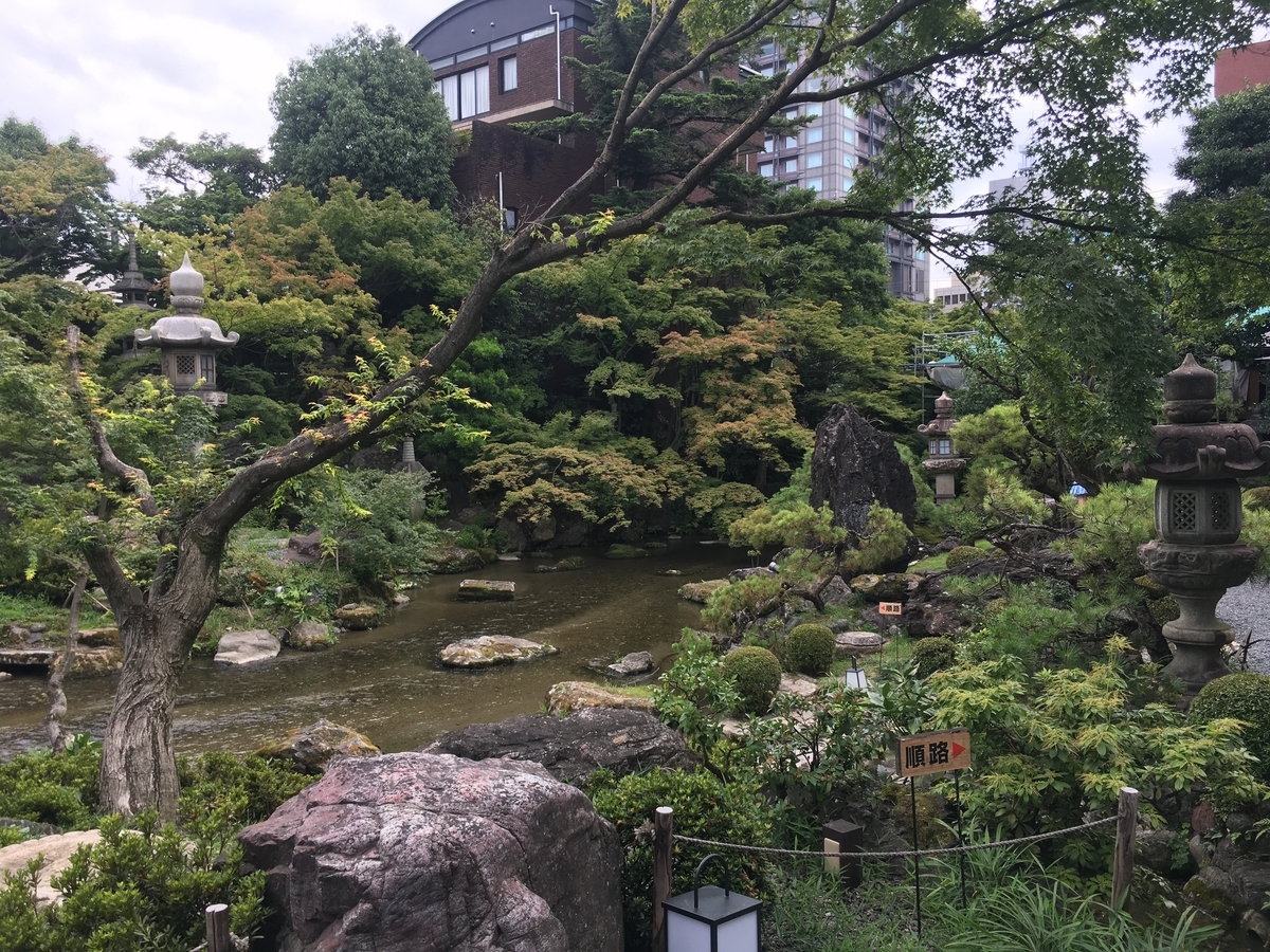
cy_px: 476
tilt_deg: -1.7
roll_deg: +1.2
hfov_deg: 61.7
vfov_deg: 48.2
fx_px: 1064
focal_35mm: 29
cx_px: 635
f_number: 2.2
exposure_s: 1/382
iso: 25
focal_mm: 4.15
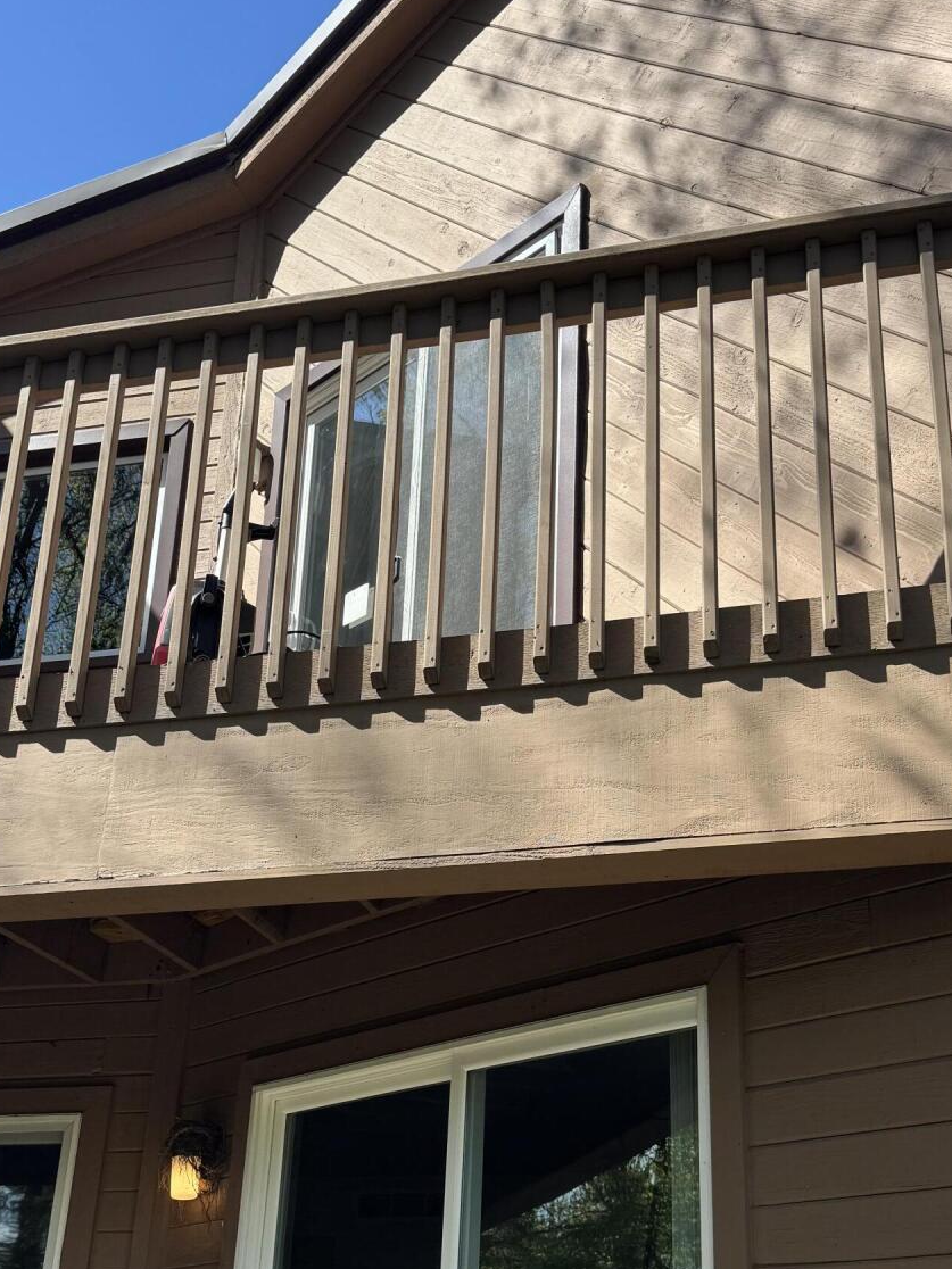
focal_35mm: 43
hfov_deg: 33.6
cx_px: 511
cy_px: 783
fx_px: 1577
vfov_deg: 43.5
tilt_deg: +22.7
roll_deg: -1.0
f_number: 1.78
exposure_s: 1/2041
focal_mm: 6.76
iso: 80
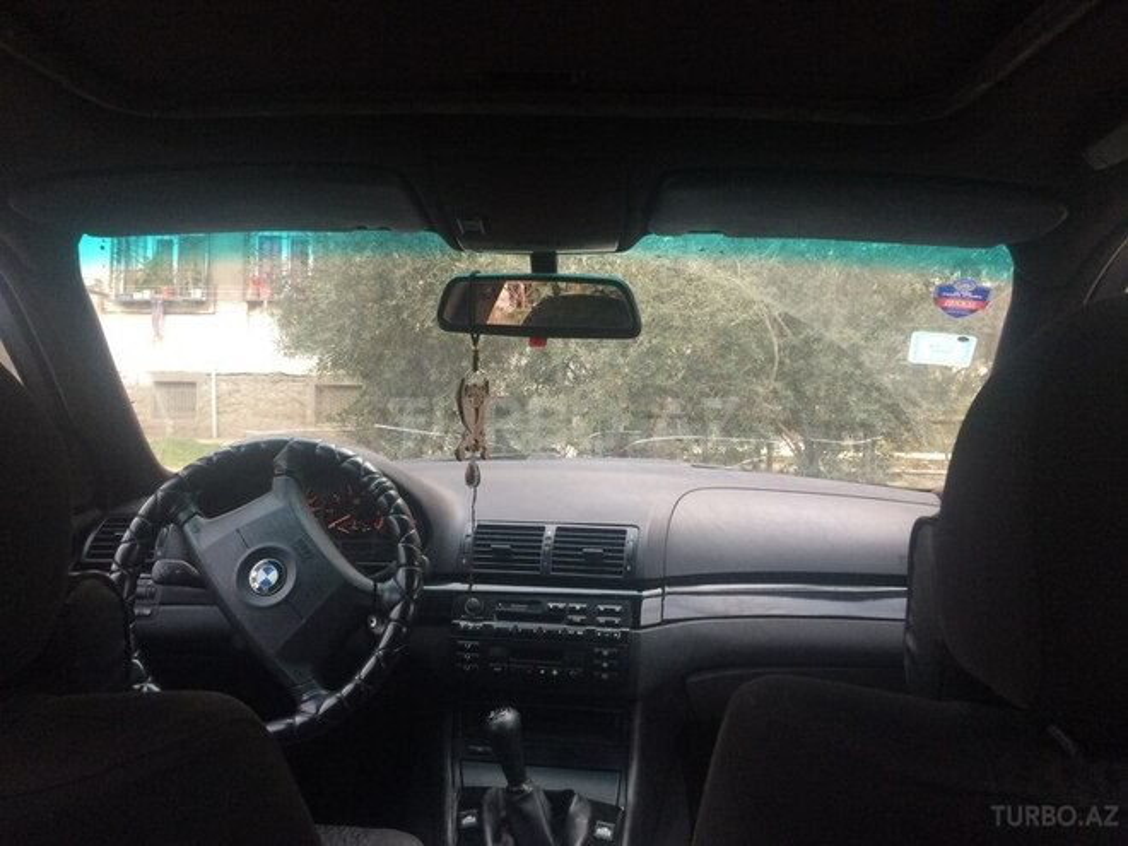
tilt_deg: -1.1
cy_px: 423
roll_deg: -1.2
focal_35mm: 29
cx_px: 564
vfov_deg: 48.2
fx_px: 945
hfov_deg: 61.7
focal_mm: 4.15
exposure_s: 1/33
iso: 80
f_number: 2.2
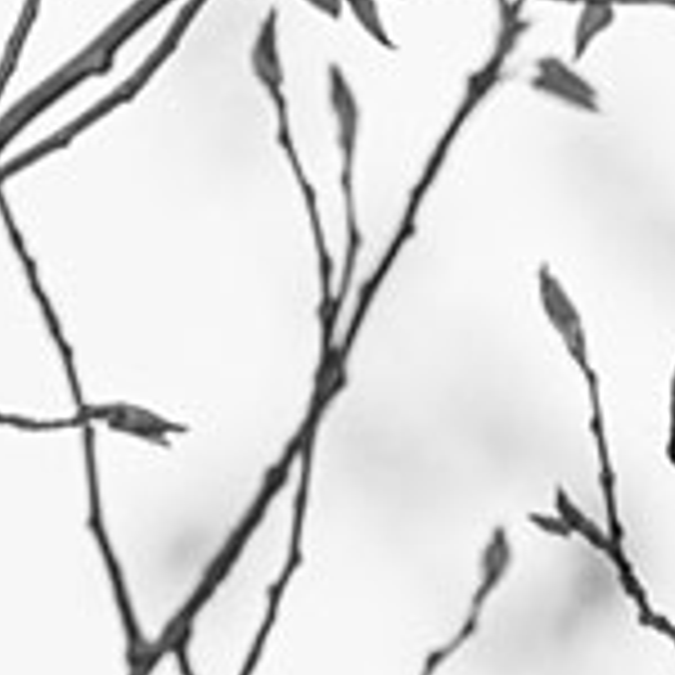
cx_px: 698
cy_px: 430
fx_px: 46814
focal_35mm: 2122
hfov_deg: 0.8
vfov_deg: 0.8
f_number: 12
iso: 1600
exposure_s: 1/2500
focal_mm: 750
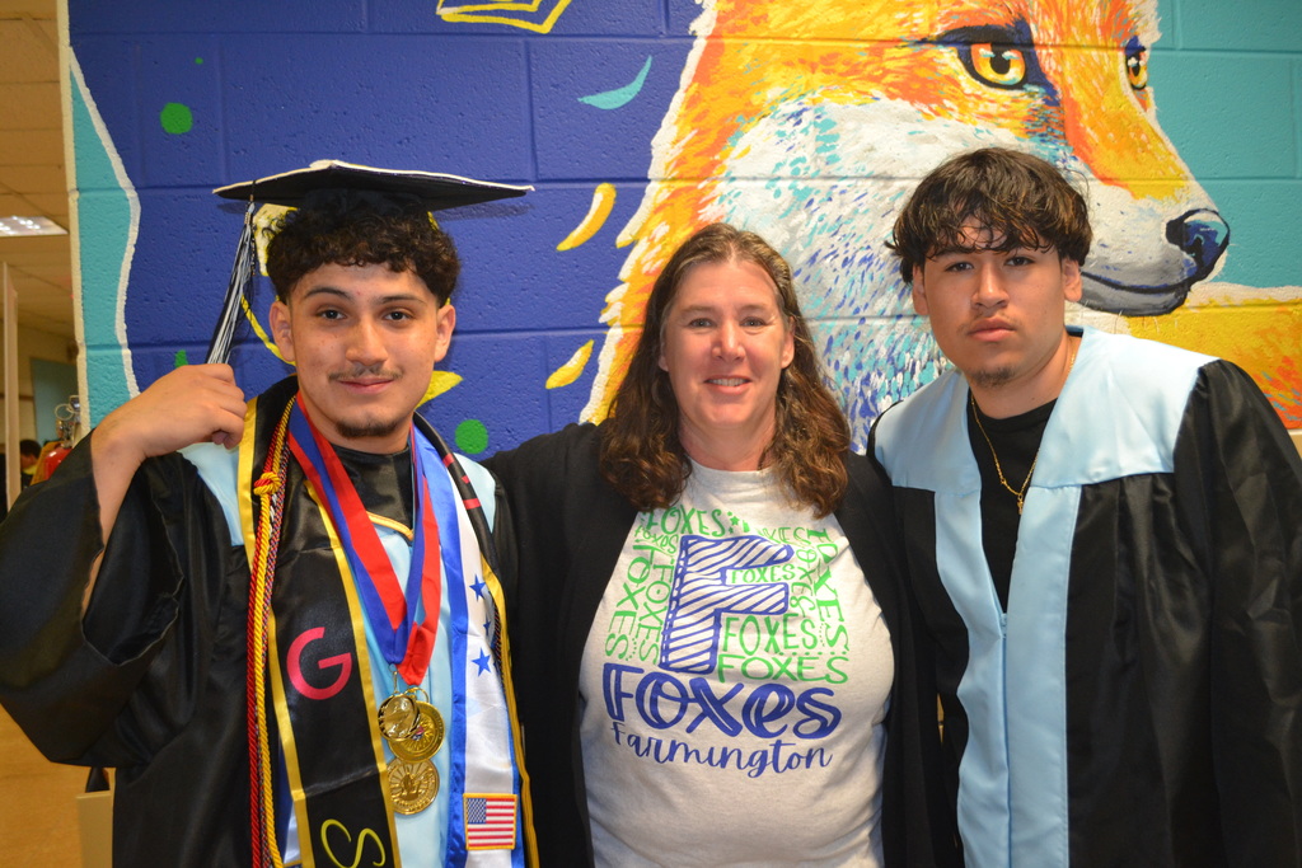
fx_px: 1302
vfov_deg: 36.9
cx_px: 651
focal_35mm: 36
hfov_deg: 53.1
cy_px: 434
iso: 1100
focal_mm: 24
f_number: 4
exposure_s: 1/60
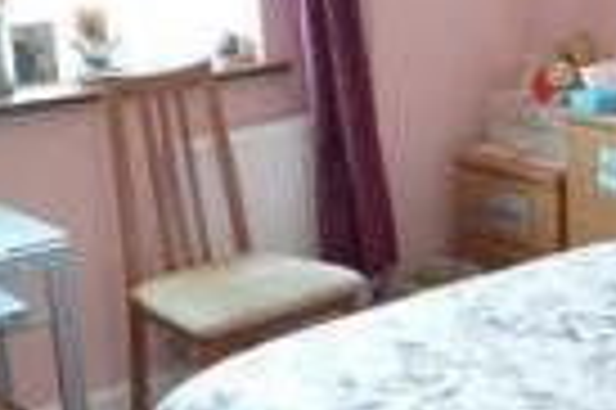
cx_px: 481
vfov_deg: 18.9
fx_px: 1231
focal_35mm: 72
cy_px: 171
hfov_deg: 27.6
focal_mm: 10
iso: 360
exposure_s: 1/15
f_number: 3.5
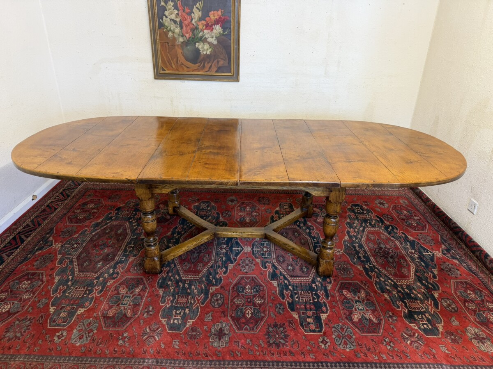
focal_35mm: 24
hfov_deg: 71.6
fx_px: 342
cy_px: 184
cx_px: 246
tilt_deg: -25.8
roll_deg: -1.5
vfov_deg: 56.8
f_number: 1.78
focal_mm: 6.76
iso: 100
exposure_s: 1/50
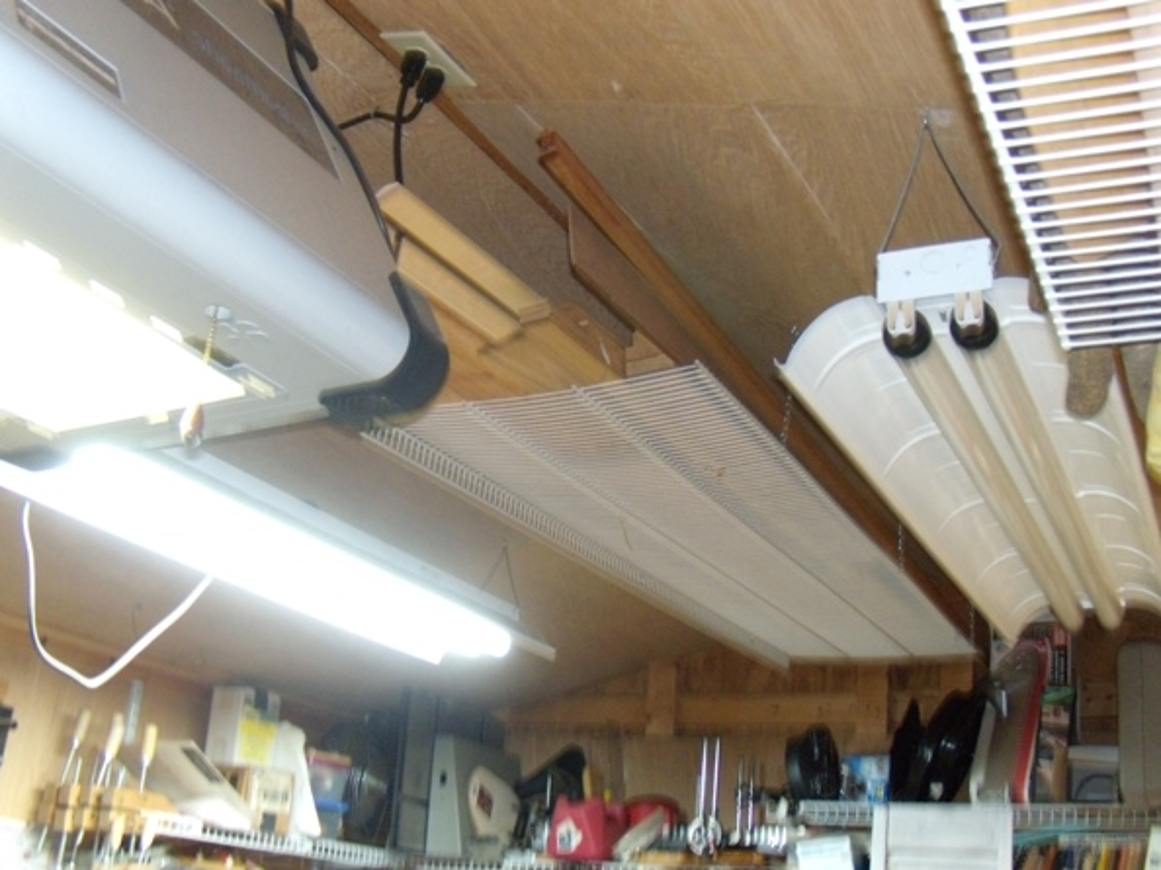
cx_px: 580
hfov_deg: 51.4
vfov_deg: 39.6
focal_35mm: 36
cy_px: 435
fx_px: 1207
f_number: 3.6
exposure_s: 1/8
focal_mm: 6.4
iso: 400
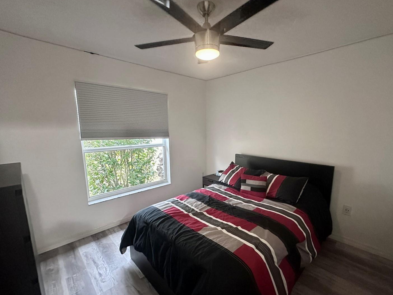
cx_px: 206
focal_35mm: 16
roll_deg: +0.3
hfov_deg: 94.4
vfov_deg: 78.0
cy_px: 156
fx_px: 182
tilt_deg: -9.5
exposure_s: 1/60
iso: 800
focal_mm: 2.22
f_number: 2.2
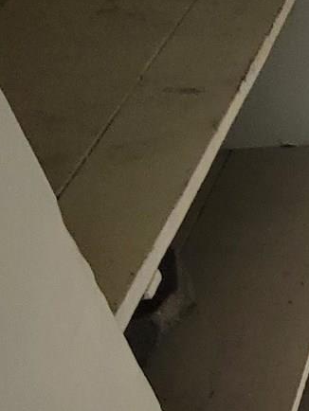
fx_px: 820
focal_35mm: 69
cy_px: 480
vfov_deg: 25.5
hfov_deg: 16.3
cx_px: 622
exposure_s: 1/30
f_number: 2.2
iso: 640
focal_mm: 2.2
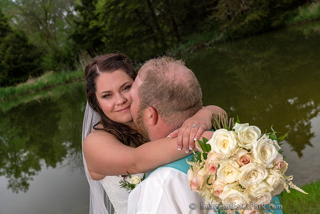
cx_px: 160
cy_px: 107
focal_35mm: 45
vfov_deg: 29.9
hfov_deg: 43.6
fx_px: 400
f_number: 6.3
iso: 320
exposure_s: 1/1000
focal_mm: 45
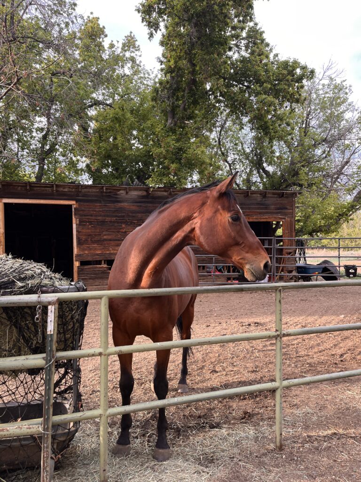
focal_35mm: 26
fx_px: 362
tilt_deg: +1.0
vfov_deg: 67.3
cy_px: 241
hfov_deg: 53.1
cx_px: 180
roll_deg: +0.5
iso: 32
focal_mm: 5.1
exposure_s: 1/133
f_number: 1.6
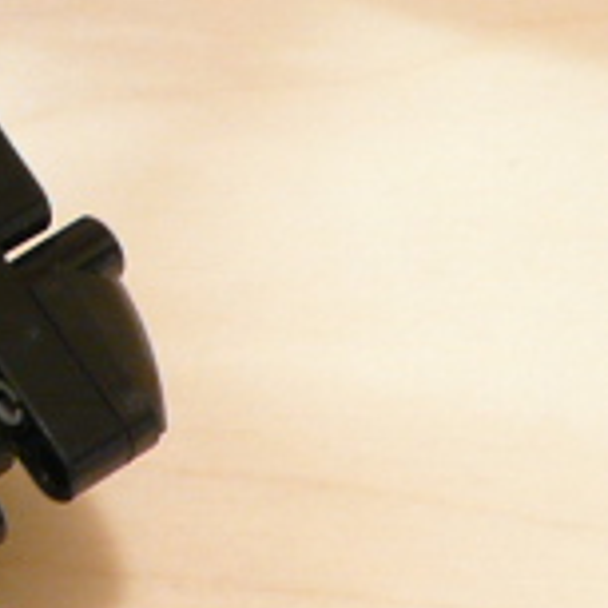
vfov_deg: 5.4
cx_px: -540
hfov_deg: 5.3
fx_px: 6458
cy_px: 91
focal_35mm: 325
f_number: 3.2
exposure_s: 1/2
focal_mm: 9
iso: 100
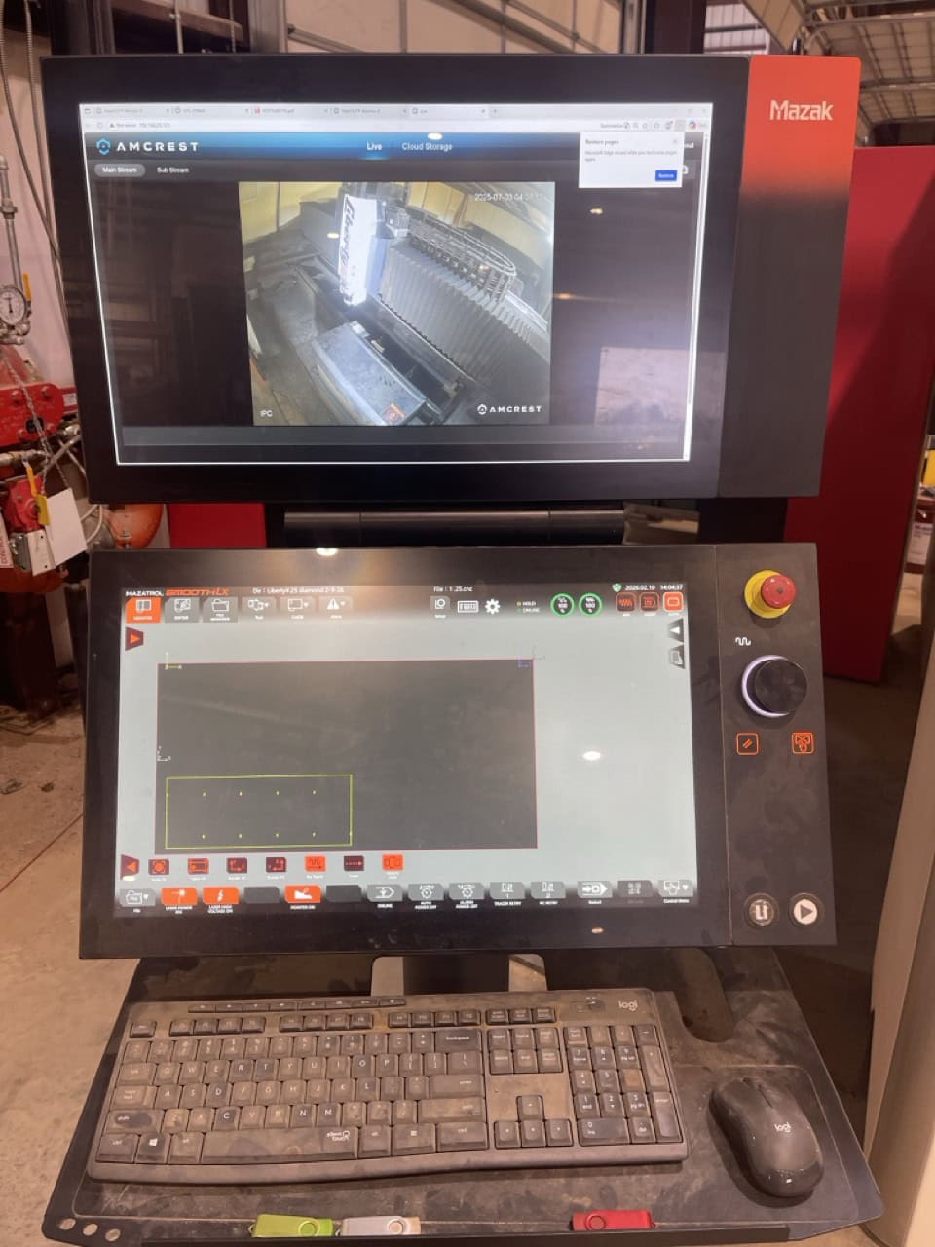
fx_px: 900
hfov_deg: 54.9
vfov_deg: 69.4
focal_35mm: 25
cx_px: 468
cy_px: 624
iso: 64
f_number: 1.6
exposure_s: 1/60
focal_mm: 5.1
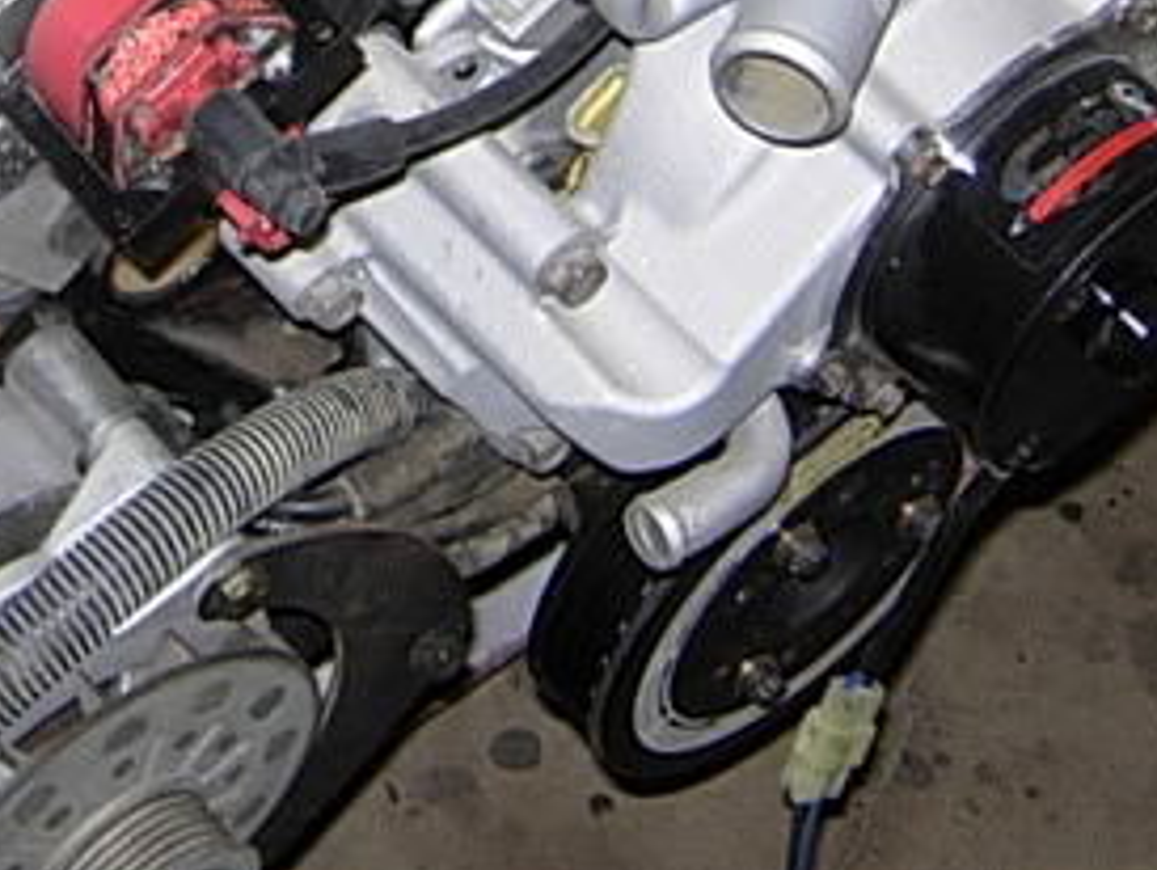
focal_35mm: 105
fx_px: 3513
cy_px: -300
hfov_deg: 18.6
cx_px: 372
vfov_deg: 13.5
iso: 56
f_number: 2.7
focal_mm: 7.5
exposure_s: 1/50.7
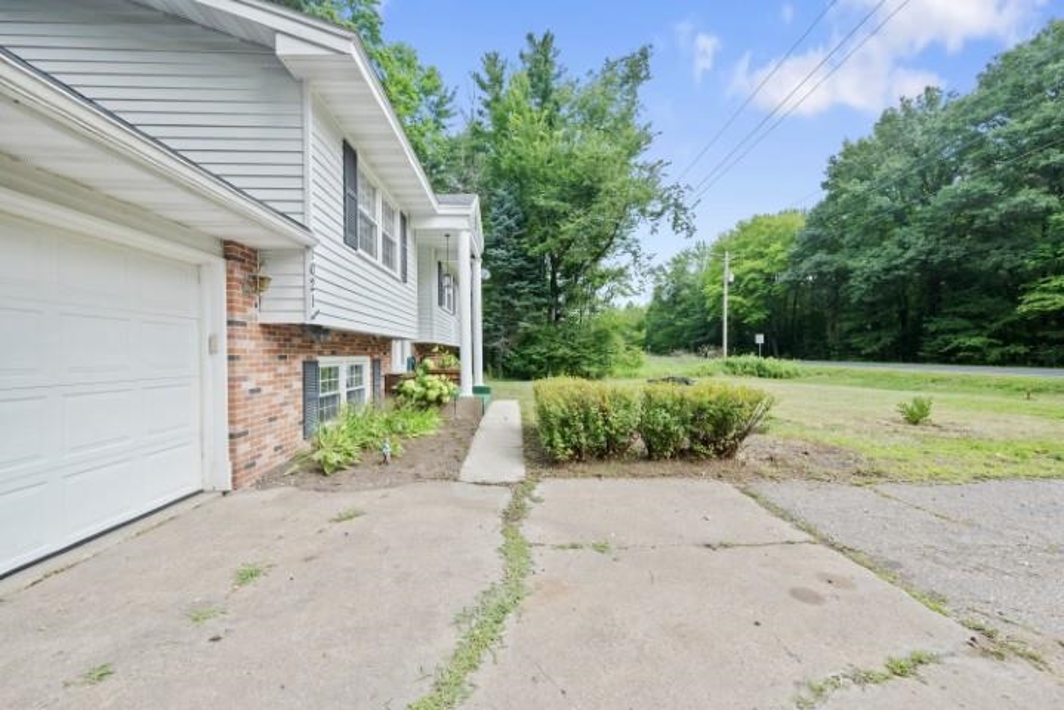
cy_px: 355
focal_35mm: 14
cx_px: 532
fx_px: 414
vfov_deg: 81.3
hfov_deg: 104.2
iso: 400
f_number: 6.3
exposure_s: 1/800
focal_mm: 14
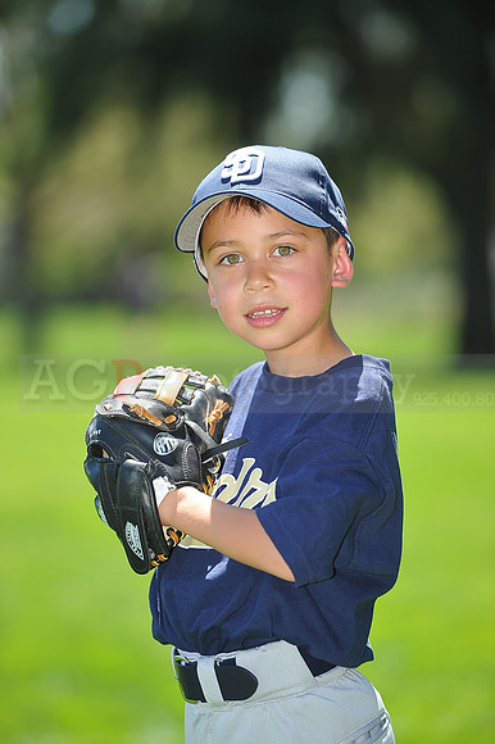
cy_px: 372
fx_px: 4130
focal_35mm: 200
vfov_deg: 10.3
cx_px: 248
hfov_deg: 6.9
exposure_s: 1/500
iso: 200
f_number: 4.5
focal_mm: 200
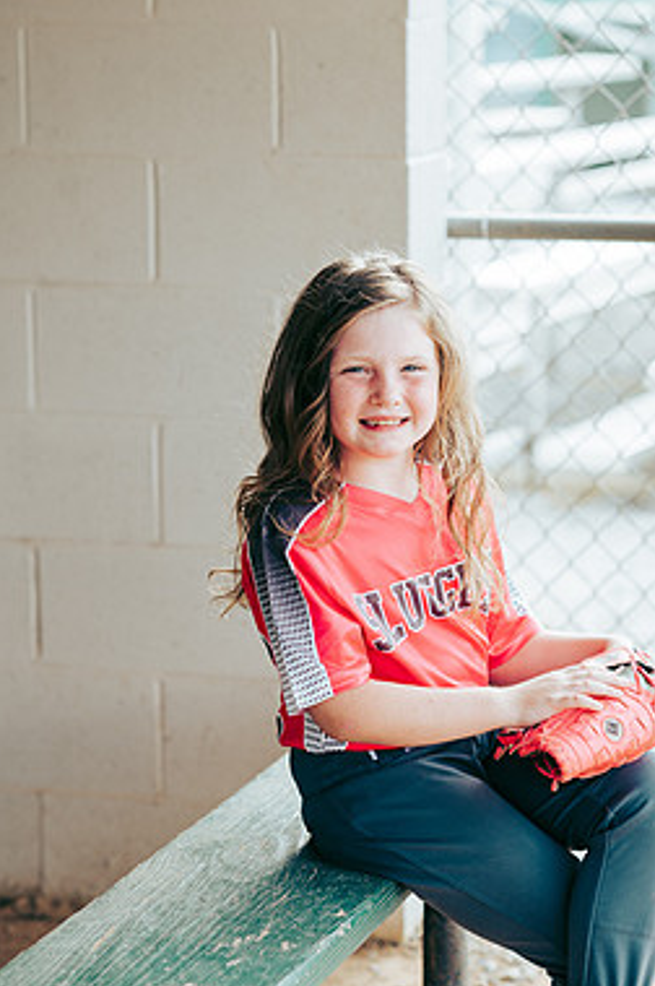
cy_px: 458
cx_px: 359
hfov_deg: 13.5
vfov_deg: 20.2
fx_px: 2761
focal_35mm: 101
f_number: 2.8
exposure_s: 1/250
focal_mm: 85
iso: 160
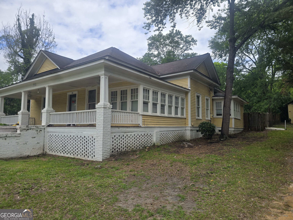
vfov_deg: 58.9
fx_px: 195
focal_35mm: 23
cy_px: 110
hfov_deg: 73.9
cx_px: 146
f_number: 1.7
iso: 12
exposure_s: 1/724
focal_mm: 6.3
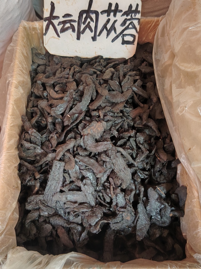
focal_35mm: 36
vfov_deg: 51.4
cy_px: 134
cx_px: 100
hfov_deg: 39.6
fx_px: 279
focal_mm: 4.84
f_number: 1.88
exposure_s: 1/120
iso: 705
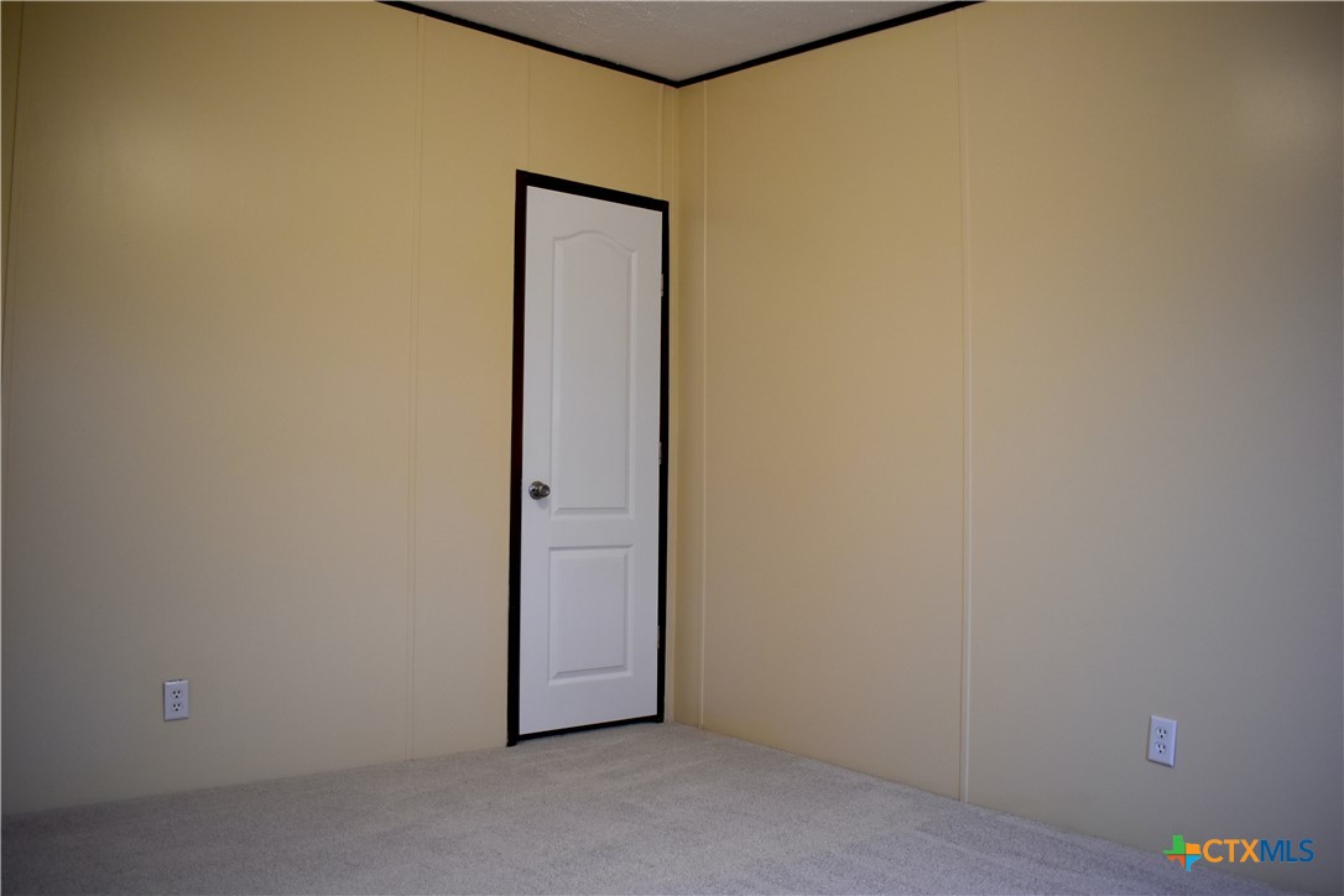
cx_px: 672
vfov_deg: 47.9
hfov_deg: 67.4
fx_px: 1008
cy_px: 448
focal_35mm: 27
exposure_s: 1/60
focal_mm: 18
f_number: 4
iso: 450
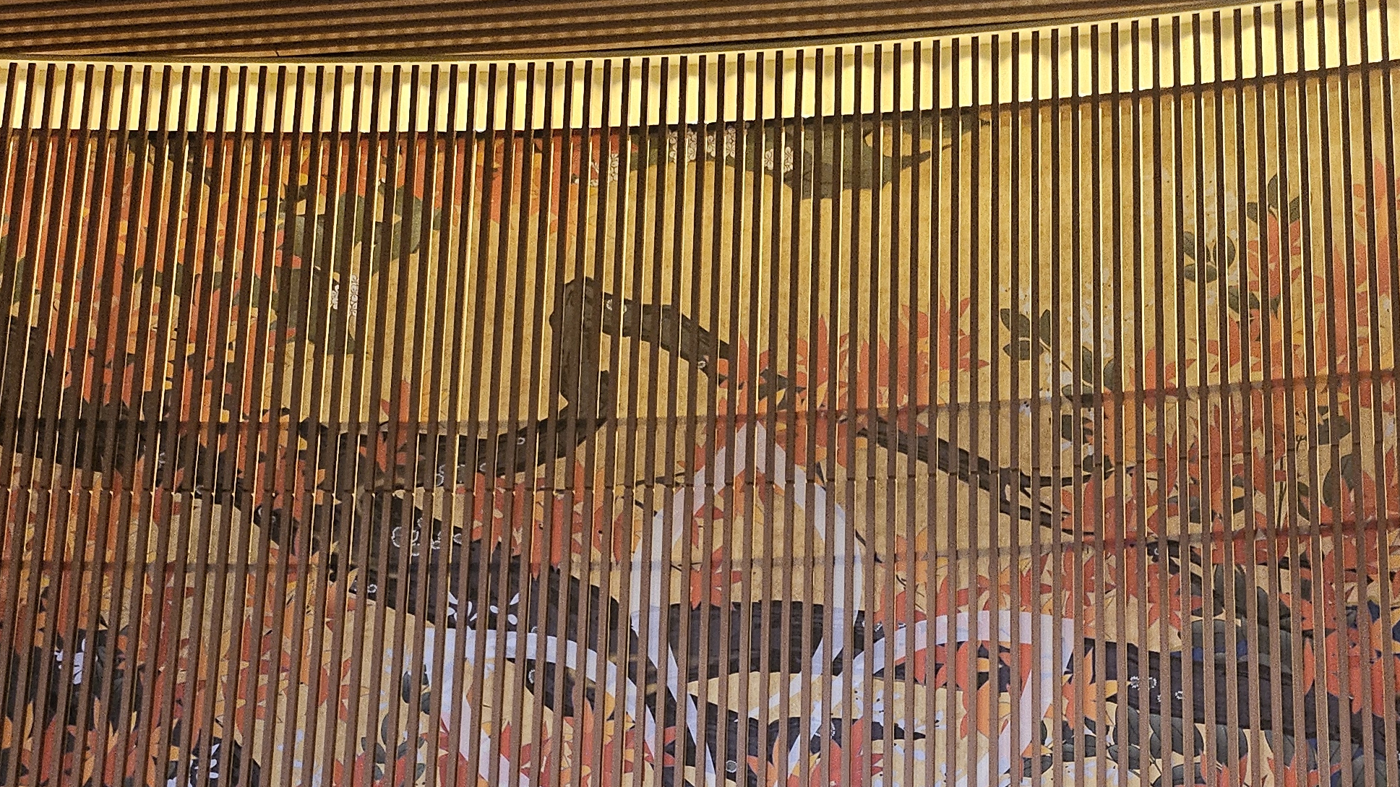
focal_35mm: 54
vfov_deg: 20.4
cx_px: 829
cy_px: 1005
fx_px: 2004
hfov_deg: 38.4
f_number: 1.8
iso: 640
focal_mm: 5
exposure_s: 1/100
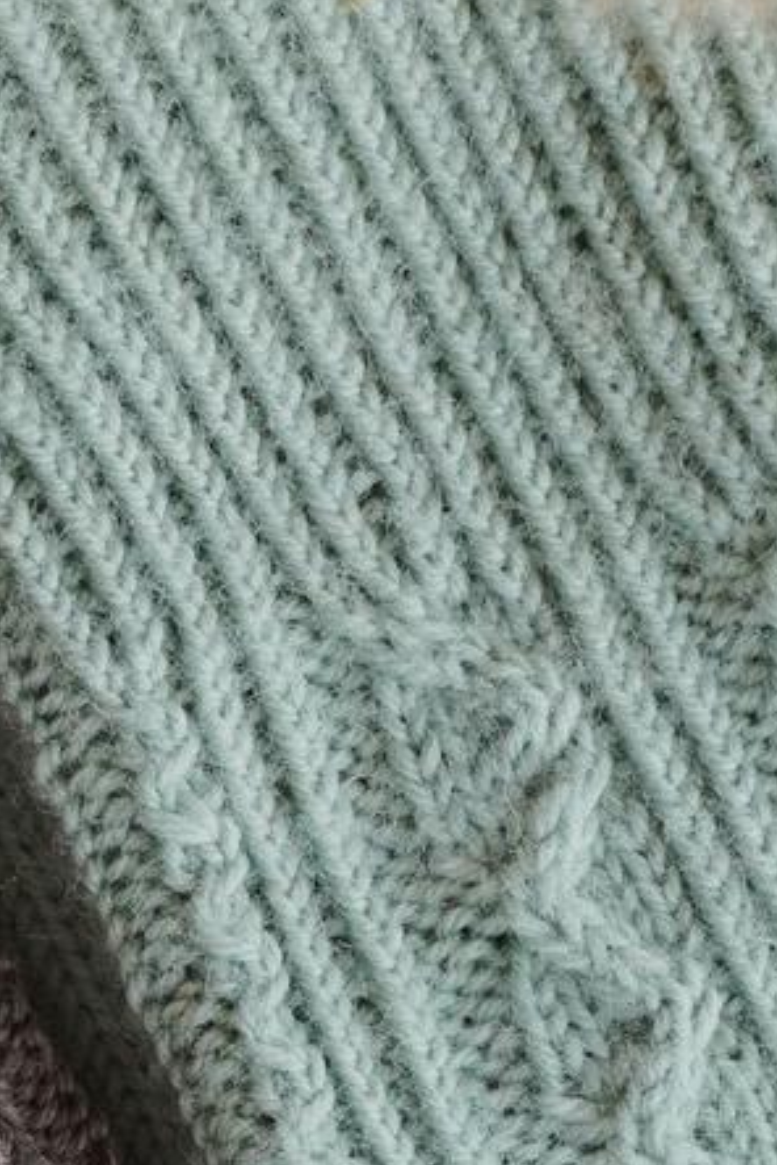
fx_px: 7648
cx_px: -230
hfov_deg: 5.8
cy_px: 1296
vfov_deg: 8.6
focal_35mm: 236
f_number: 5.6
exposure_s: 1/200
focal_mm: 35
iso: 640
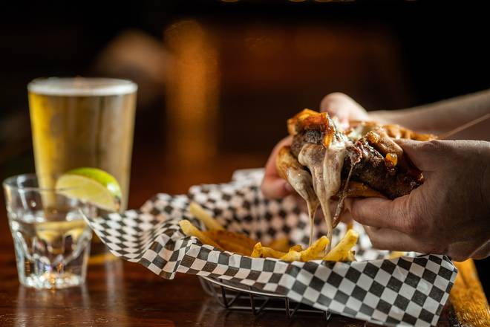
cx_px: 245
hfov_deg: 23.9
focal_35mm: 85
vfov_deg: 16.1
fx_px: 1157
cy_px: 164
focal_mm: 85
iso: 200
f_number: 2.8
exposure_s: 1/125
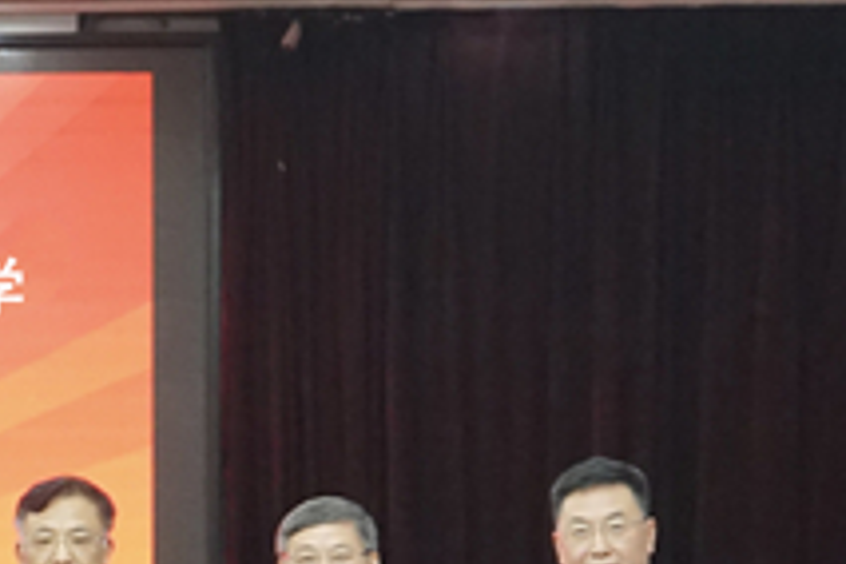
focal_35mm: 192
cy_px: 749
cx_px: -60
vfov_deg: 7.1
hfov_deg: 10.6
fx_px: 4512
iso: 3200
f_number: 5.6
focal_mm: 63
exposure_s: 1/80
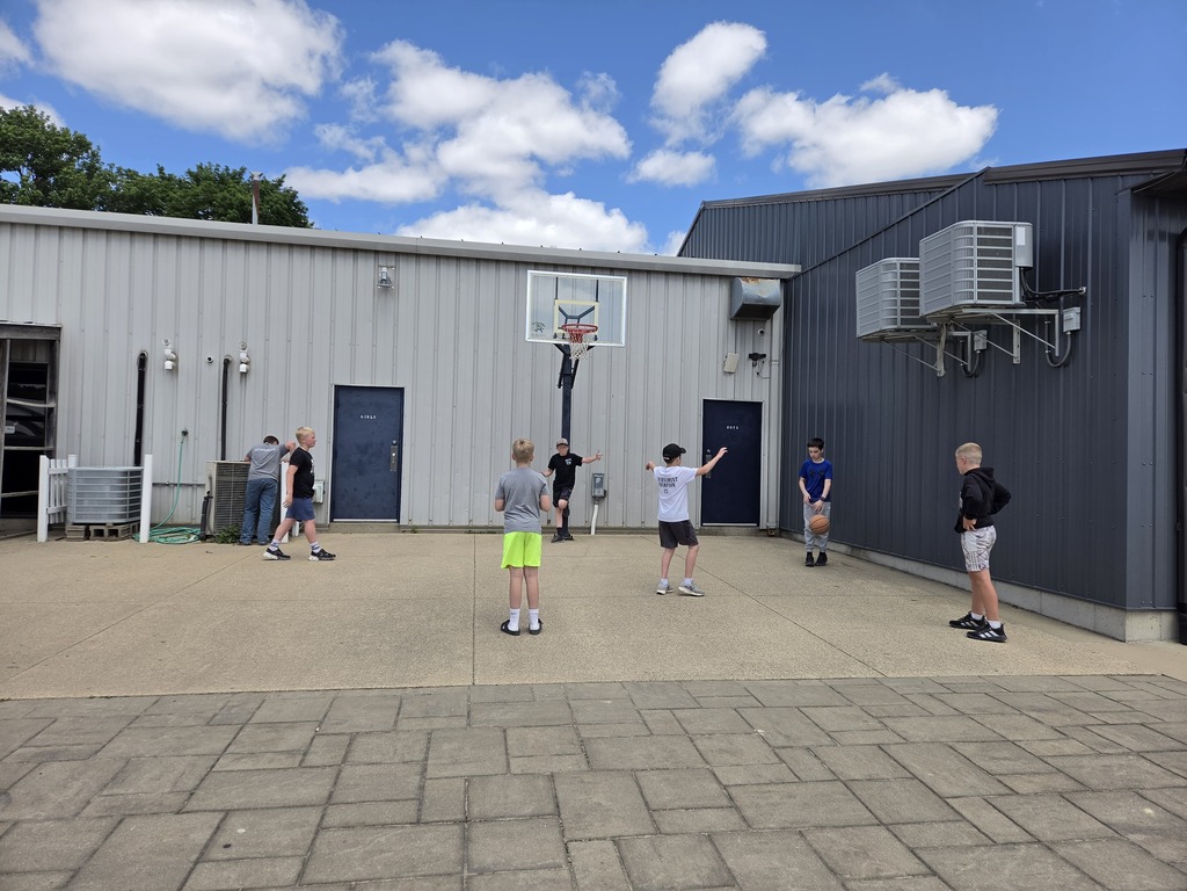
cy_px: 446
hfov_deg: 73.9
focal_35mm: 23
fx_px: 789
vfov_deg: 58.9
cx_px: 594
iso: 80
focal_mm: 5.4
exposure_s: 1/4256
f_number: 1.8
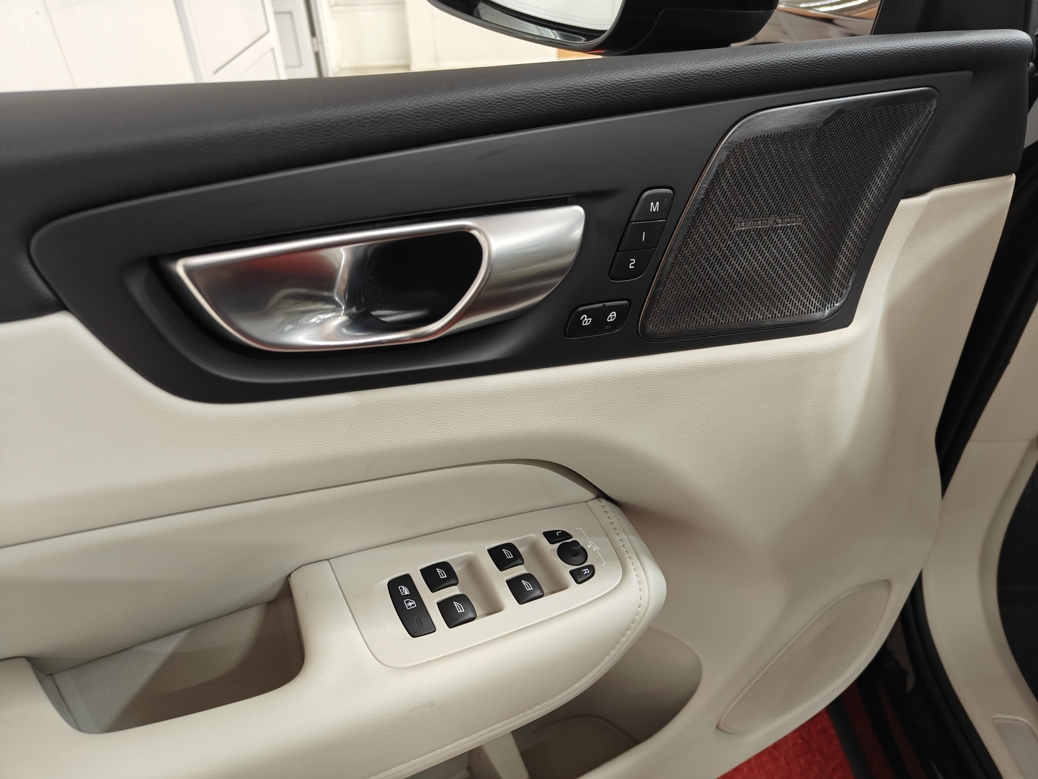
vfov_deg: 56.8
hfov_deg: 71.6
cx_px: 519
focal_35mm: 24
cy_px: 390
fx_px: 720
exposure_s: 1/50
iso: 160
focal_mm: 5.59
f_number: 1.8
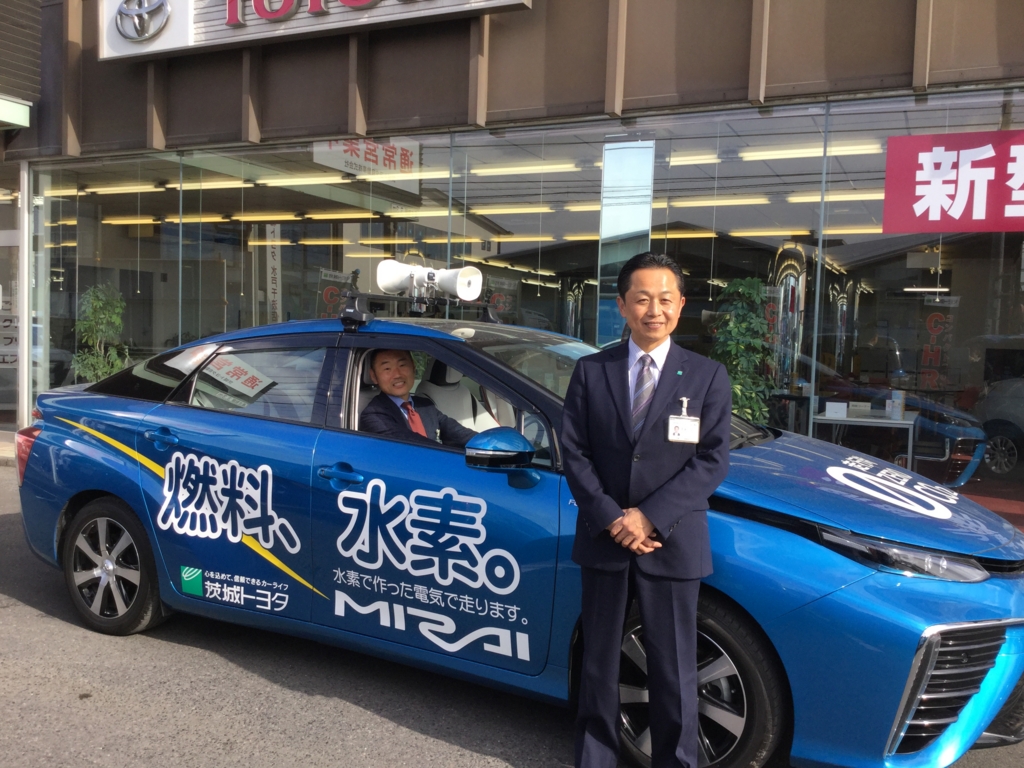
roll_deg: -1.0
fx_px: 917
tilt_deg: -4.6
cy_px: 384
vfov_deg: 45.4
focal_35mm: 31
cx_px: 512
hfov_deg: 58.4
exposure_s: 1/431
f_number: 2.4
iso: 25
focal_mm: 3.3
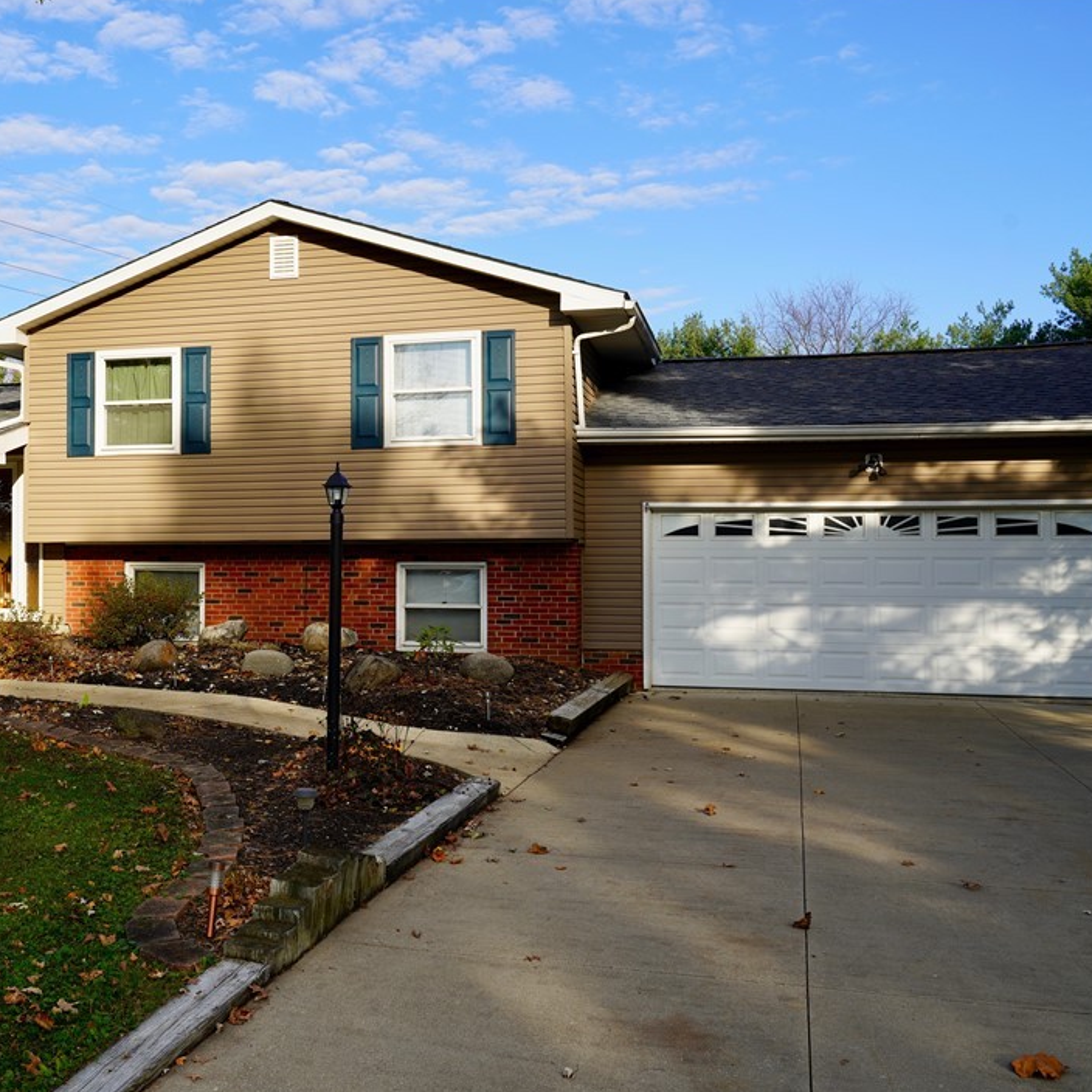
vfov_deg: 43.9
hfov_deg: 43.1
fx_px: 1356
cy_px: 542
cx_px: 339
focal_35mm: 38
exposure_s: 1/125
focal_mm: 29
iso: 100
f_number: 9
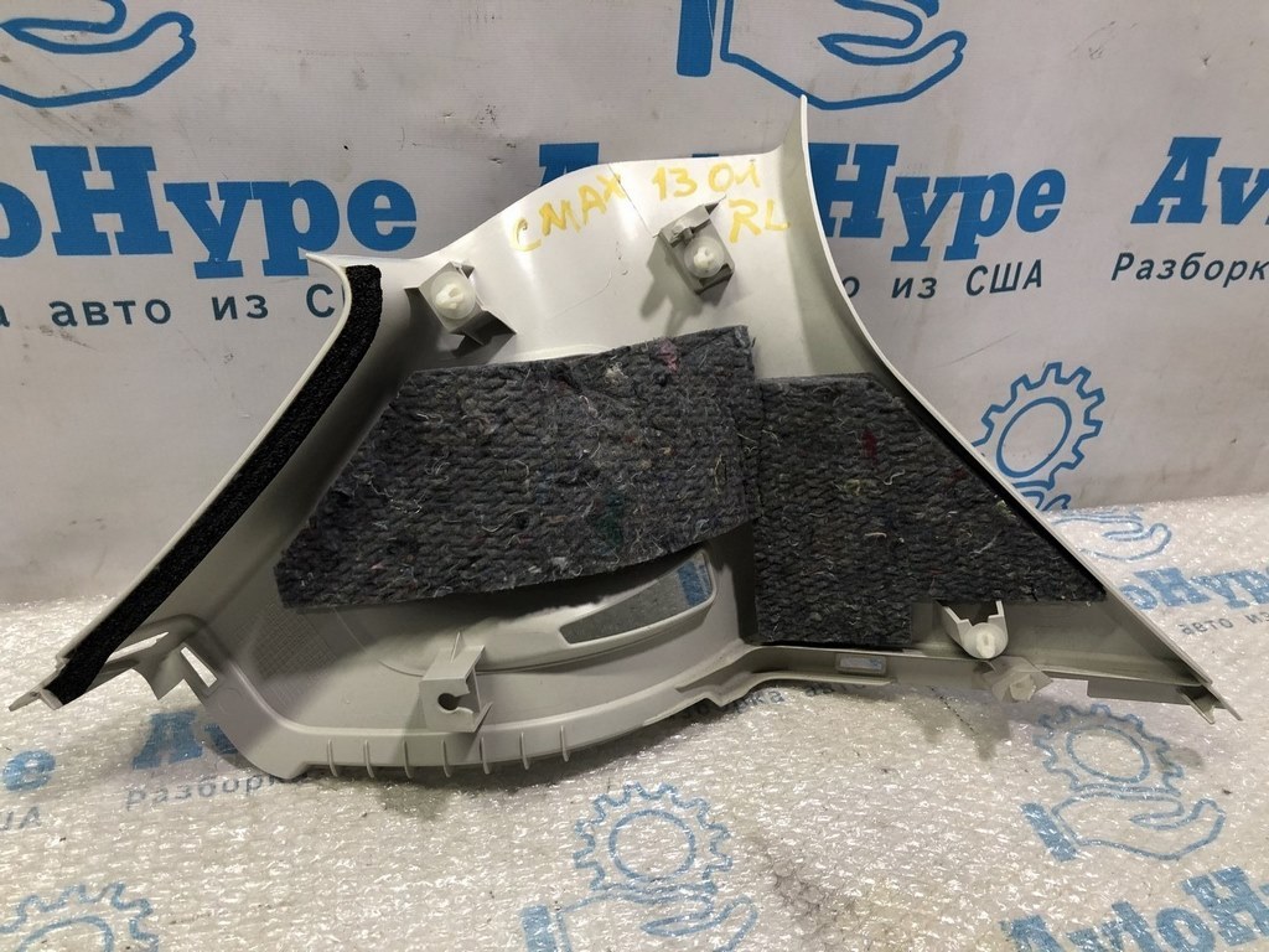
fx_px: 1026
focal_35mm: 28
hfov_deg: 63.4
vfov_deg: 49.7
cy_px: 476
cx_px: 634
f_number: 1.8
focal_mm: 4
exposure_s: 1/33
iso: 40
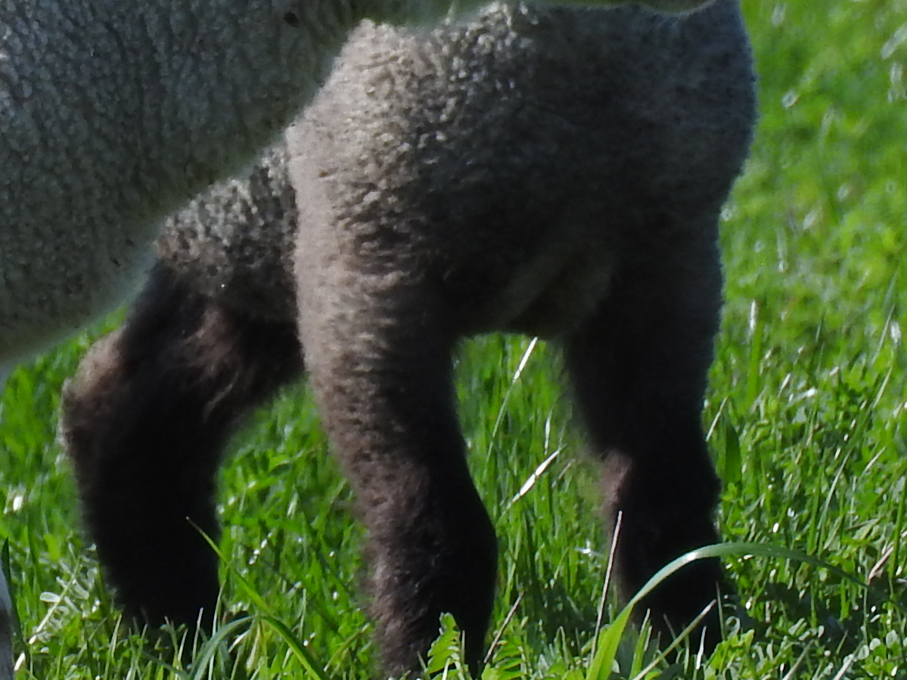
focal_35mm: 1730
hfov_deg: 1.1
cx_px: 22
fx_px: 45325
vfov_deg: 0.9
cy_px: -29
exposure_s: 1/500
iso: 100
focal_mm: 80.6
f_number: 5.6
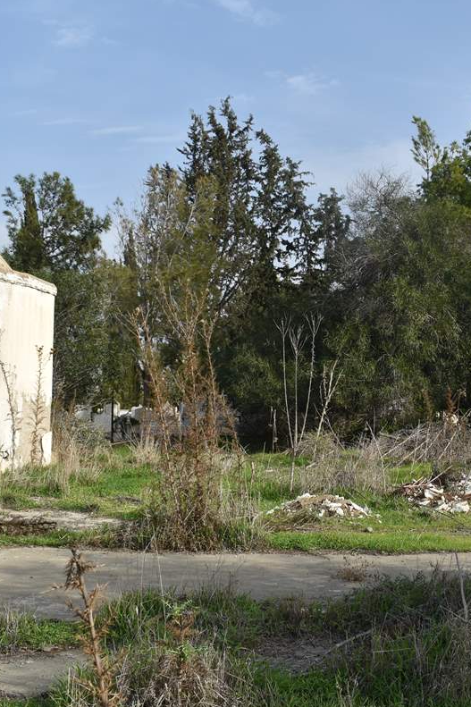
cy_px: 354
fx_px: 938
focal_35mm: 48
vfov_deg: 41.3
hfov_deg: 27.7
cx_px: 372
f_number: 8
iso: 100
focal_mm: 21
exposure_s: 1/250
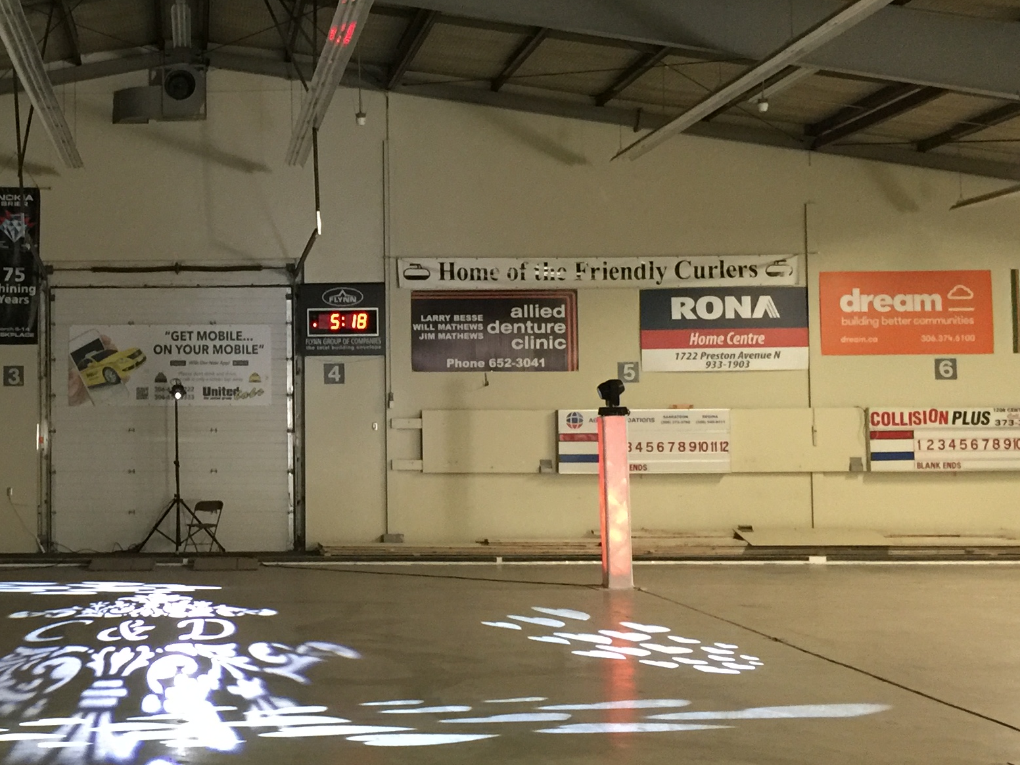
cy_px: 345
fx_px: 1797
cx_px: 115
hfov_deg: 30.4
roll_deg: -0.3
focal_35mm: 61
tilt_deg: +3.1
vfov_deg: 24.0
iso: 125
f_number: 2.2
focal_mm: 4.15
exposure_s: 1/10
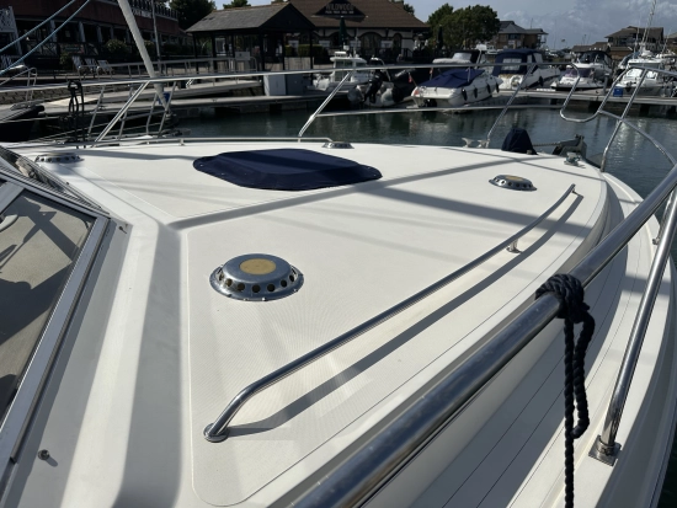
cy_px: 254
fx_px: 470
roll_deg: +0.4
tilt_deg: -20.6
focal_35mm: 24
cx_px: 338
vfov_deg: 56.9
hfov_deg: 71.6
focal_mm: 6.86
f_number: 1.78
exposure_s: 1/18519
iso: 80
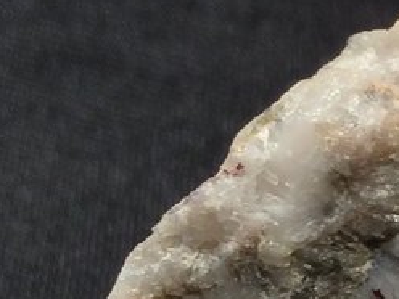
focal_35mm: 187
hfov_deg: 9.3
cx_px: 998
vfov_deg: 7.9
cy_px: 330
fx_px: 2155
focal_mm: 4.15
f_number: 2.2
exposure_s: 1/120
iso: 40
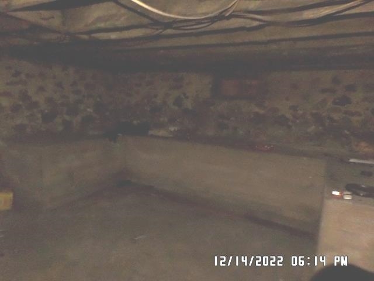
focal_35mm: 23
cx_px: 187
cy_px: 140
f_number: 2.8
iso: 800
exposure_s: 1/8
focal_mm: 4.1
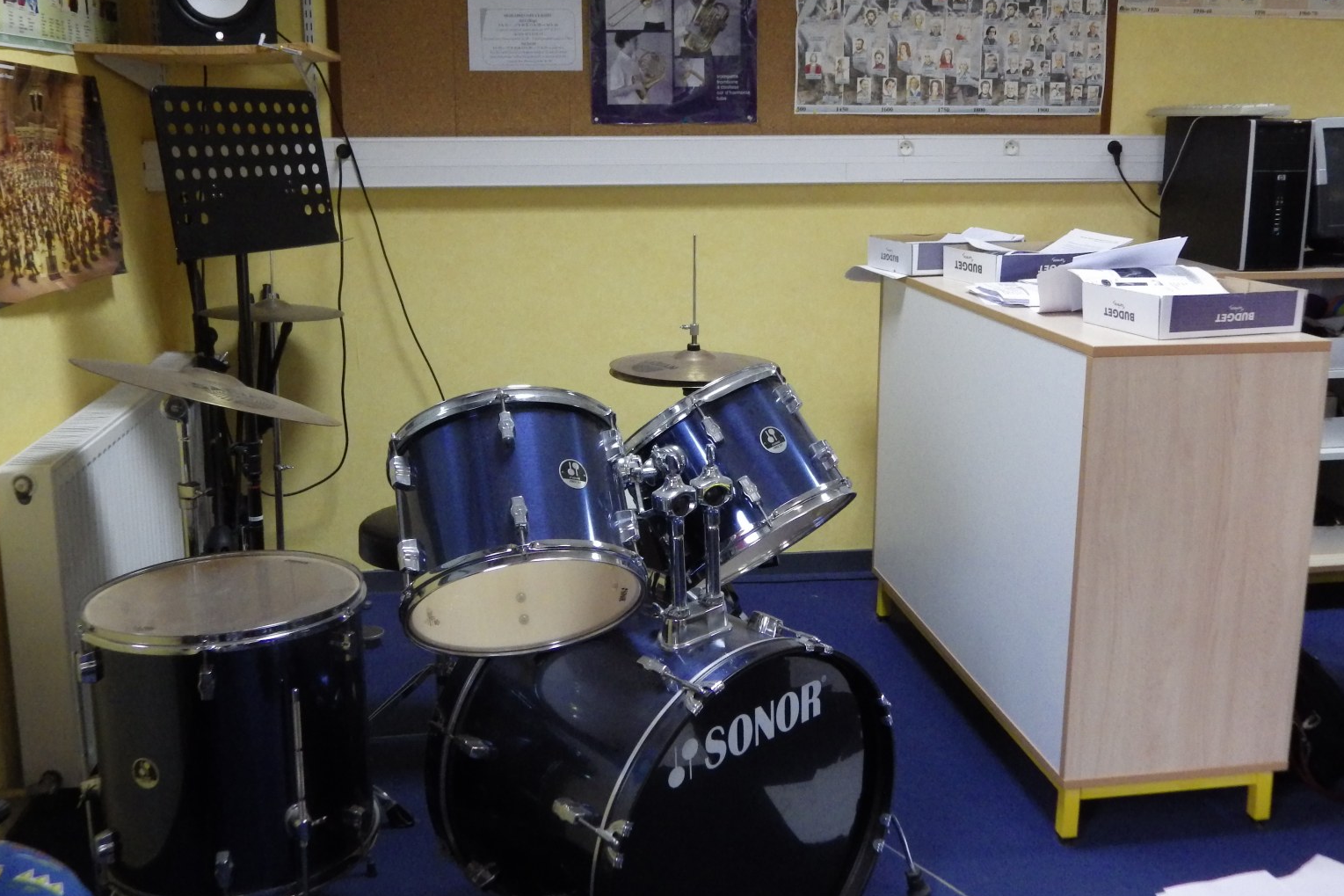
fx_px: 1381
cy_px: 391
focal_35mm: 37
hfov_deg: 51.9
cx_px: 672
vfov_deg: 35.9
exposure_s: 1/50
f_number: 3.4
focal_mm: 6.2
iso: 800
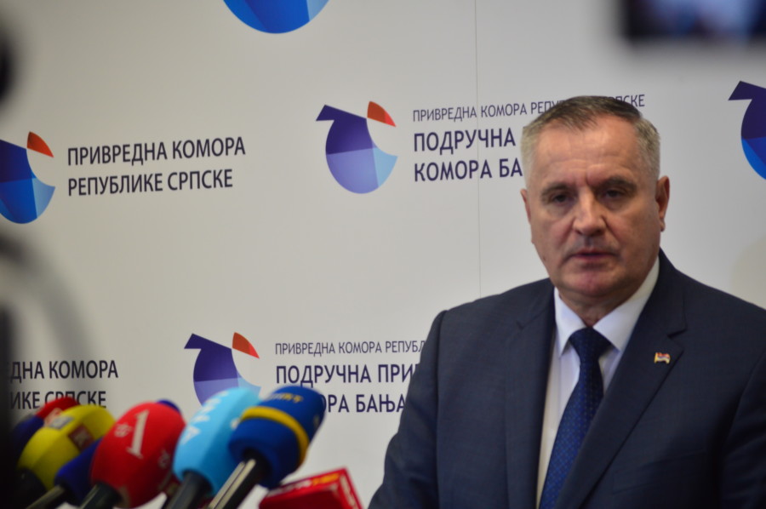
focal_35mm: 165
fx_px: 3507
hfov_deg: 12.5
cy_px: 254
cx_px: 383
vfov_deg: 8.3
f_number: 4.5
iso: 400
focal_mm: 110
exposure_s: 1/100
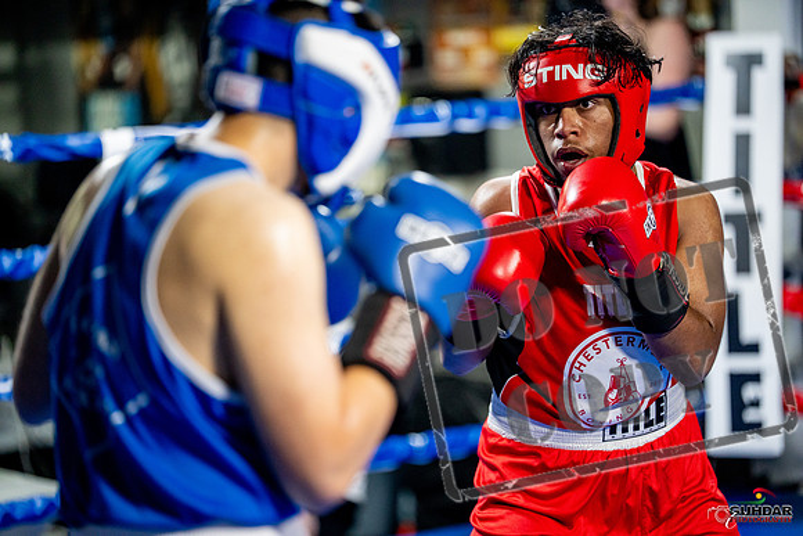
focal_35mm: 122
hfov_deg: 16.8
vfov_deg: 11.2
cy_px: 268
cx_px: 402
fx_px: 2722
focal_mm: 122
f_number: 2
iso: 4000
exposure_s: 1/800
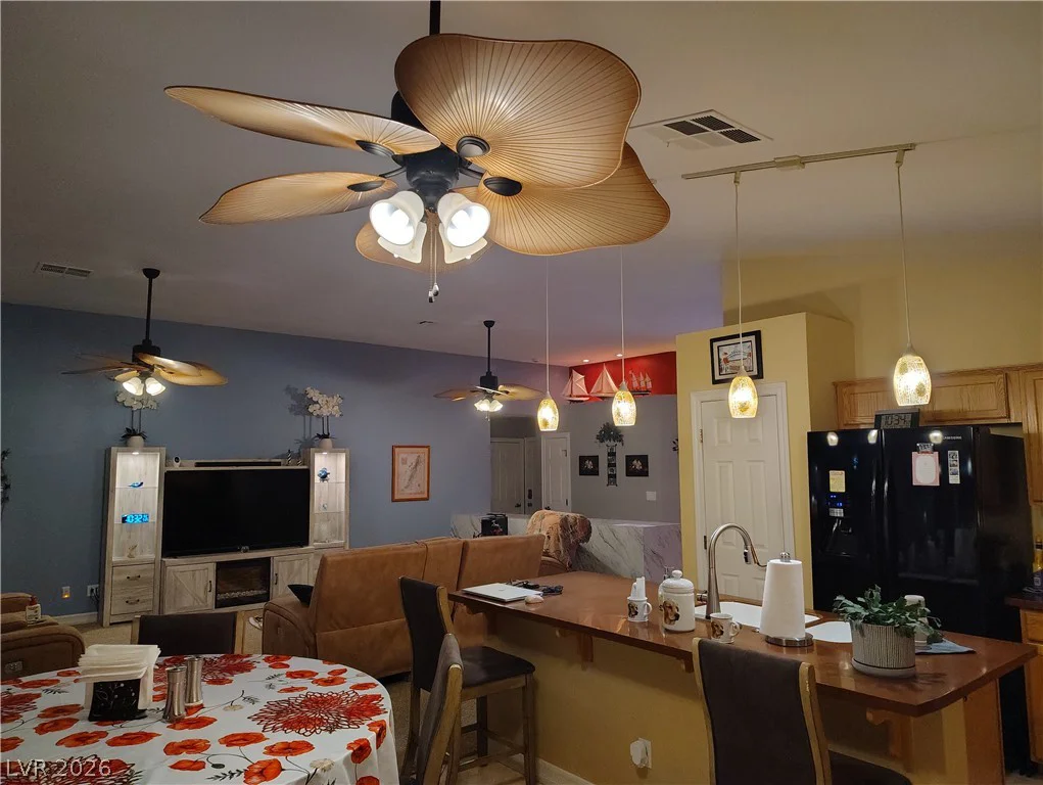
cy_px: 392
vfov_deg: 56.9
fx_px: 724
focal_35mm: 24
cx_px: 522
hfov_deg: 71.5
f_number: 1.8
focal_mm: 5.56
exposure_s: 1/24
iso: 6912
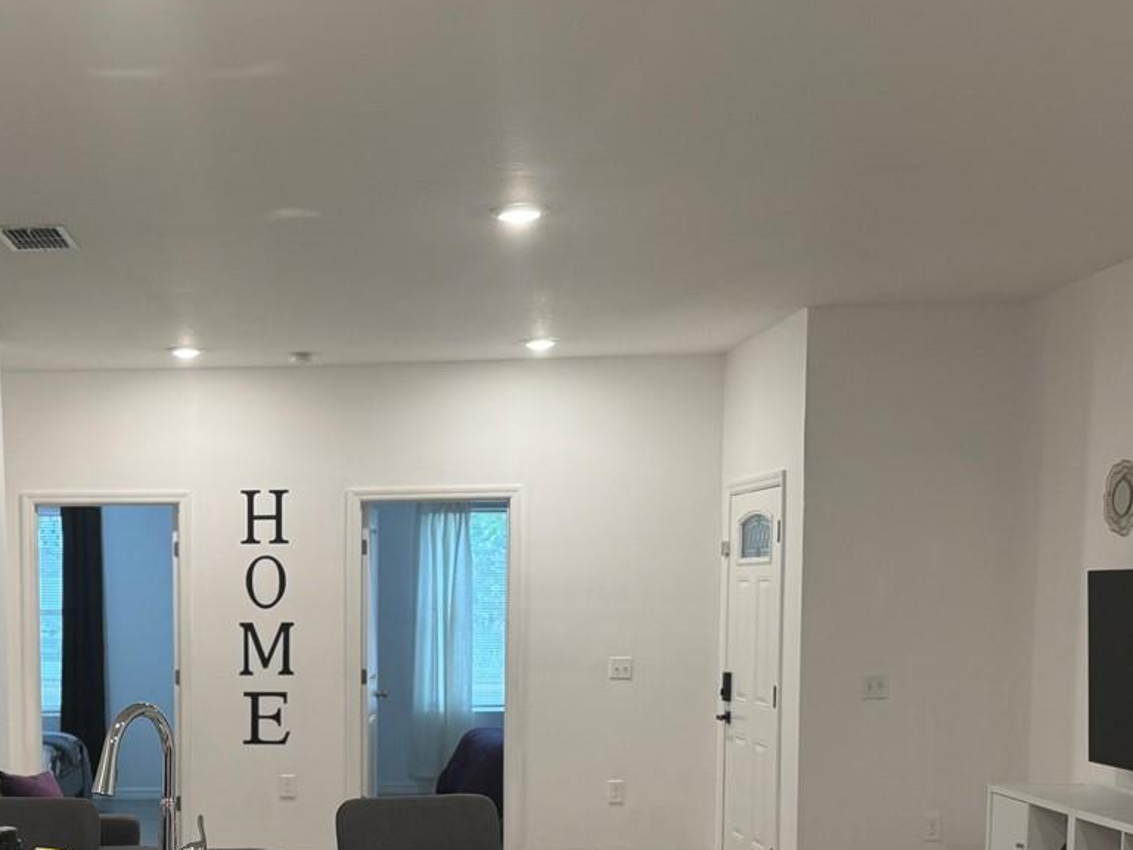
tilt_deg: -5.2
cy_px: 726
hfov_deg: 36.7
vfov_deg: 28.2
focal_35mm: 50
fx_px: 1637
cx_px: 205
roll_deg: +0.4
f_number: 1.78
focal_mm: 6.76
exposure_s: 1/60
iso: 160
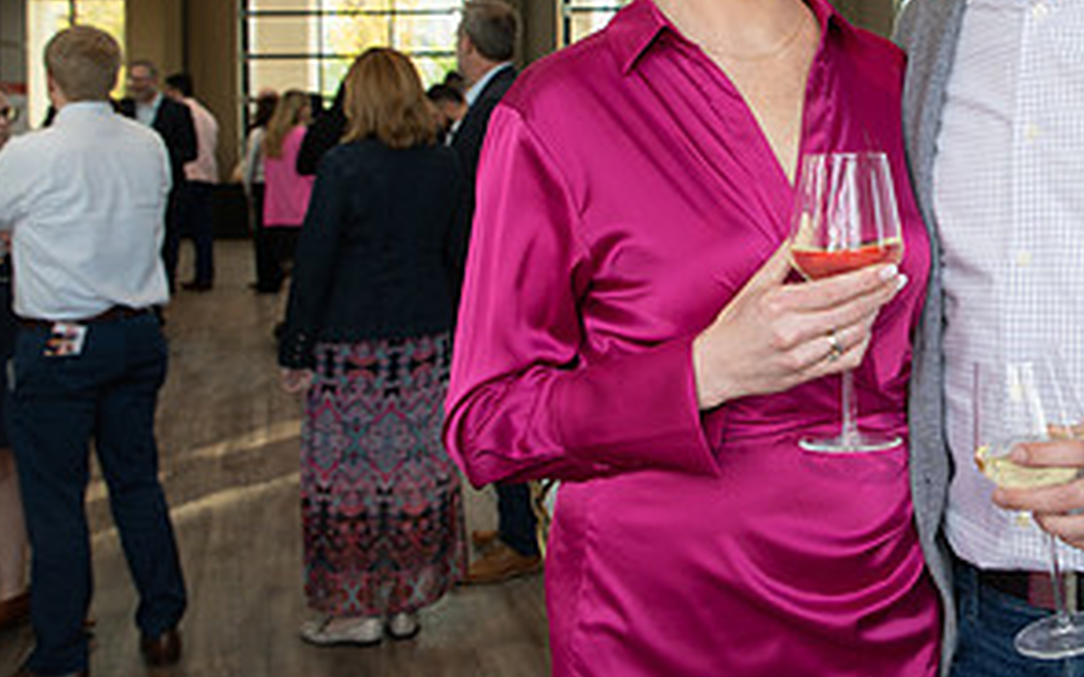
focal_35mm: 49
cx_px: 976
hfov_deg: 38.3
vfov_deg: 25.7
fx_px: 1448
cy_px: 109
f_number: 4.5
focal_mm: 24
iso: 200
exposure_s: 1/80
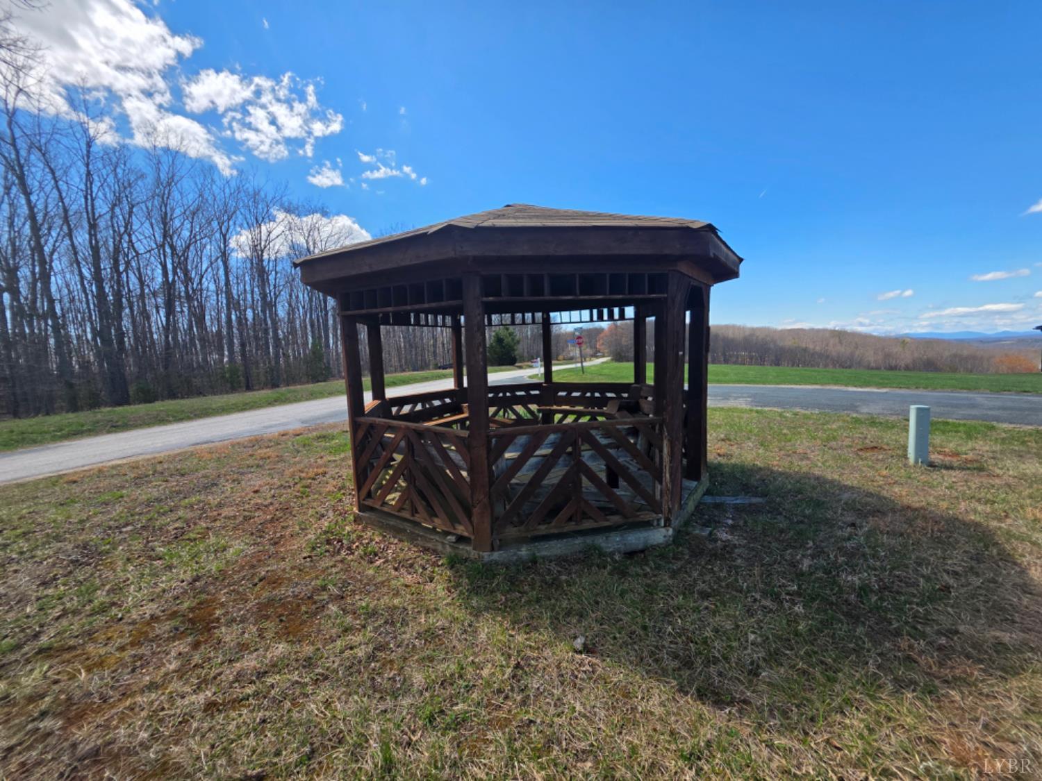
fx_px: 391
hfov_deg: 106.2
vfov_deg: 89.9
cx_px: 521
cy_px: 390
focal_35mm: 13
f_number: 1.9
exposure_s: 1/2000
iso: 40
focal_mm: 2.2
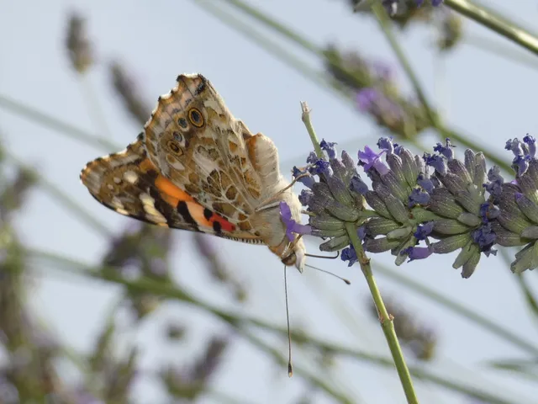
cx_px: 269
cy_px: 202
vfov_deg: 11.4
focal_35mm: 130
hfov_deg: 15.2
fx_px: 2020
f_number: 5.2
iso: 80
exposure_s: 1/320
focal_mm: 23.3
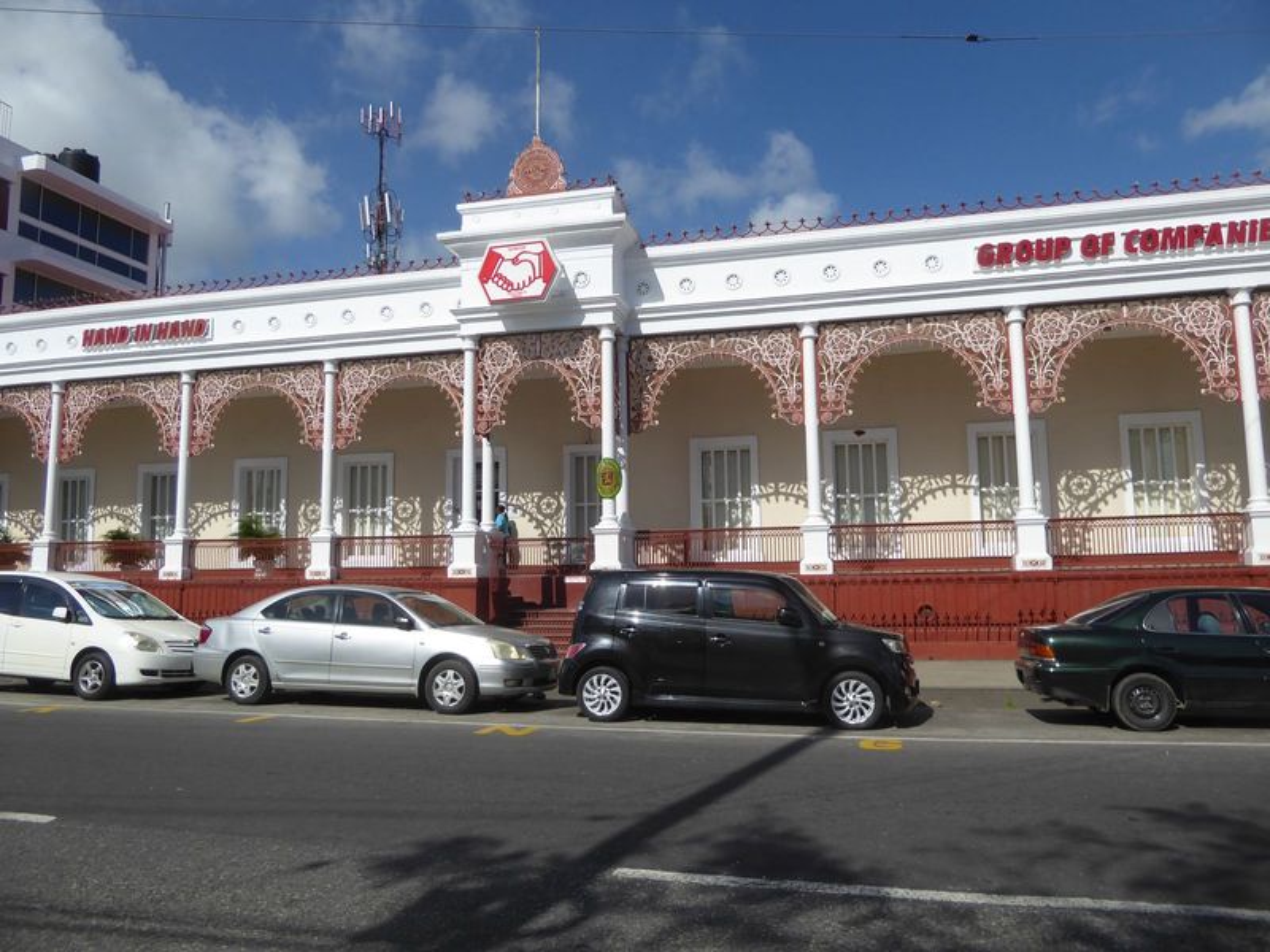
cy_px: 476
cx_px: 635
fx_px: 917
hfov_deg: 69.4
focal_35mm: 25
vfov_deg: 54.9
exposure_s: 1/1600
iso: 80
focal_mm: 4.3
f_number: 3.3
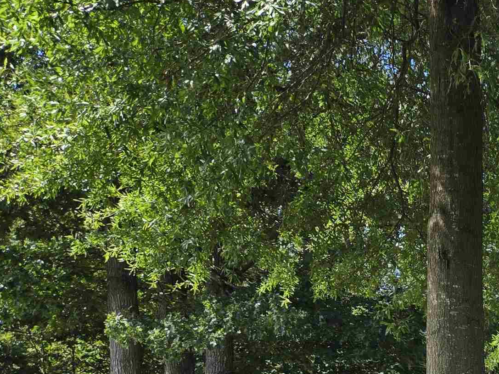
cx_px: 695
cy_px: 480
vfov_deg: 20.7
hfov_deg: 24.8
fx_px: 937
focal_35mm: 65
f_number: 1.8
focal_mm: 5.4
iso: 25
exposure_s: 1/496
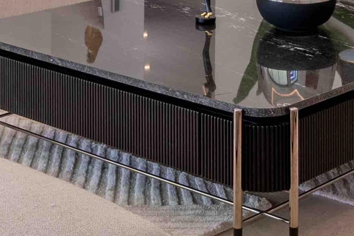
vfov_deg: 11.9
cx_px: 155
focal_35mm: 107
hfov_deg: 19.1
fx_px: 1052
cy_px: -178
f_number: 9
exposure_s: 1/60
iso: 200
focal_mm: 14
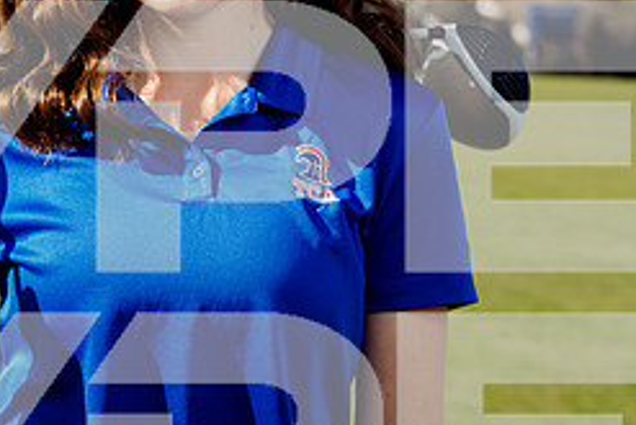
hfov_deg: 16.5
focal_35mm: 122
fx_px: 2157
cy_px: 138
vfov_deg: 11.2
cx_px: 46
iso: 125
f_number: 4.5
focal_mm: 52
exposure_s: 1/250
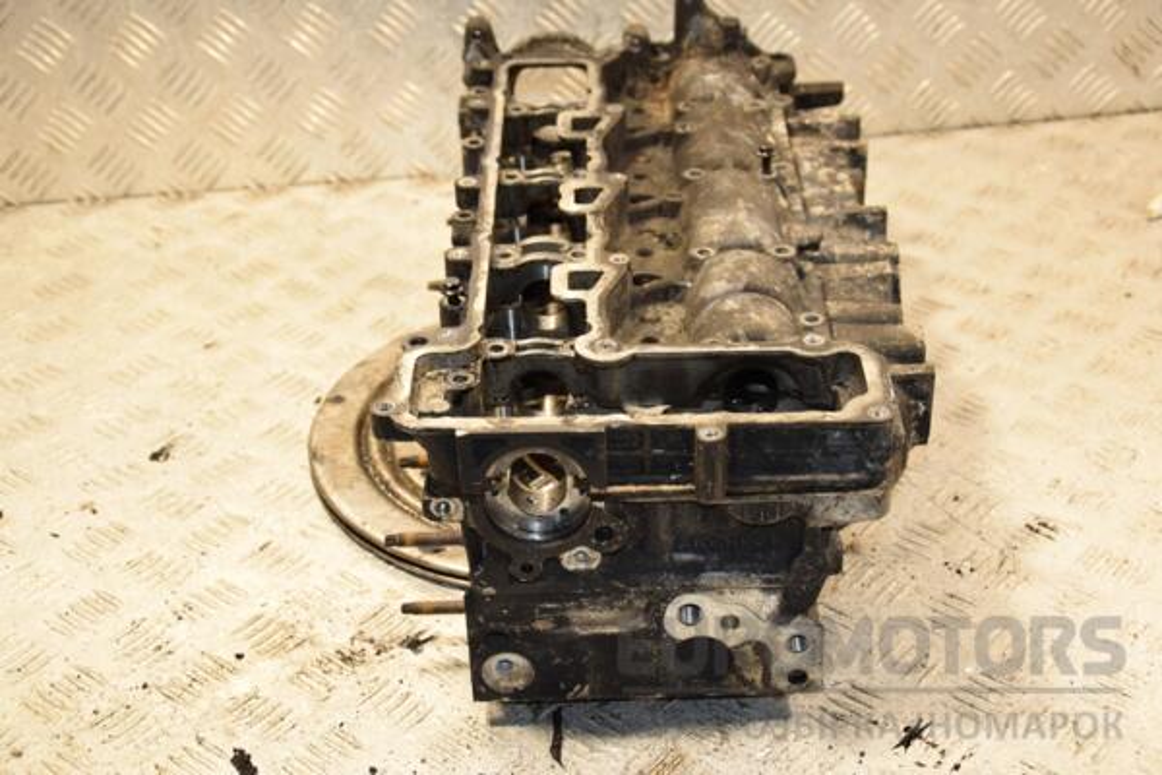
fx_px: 1937
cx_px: 581
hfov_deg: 33.4
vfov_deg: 22.6
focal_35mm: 60
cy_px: 388
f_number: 4.8
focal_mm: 40
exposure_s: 1/160
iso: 800
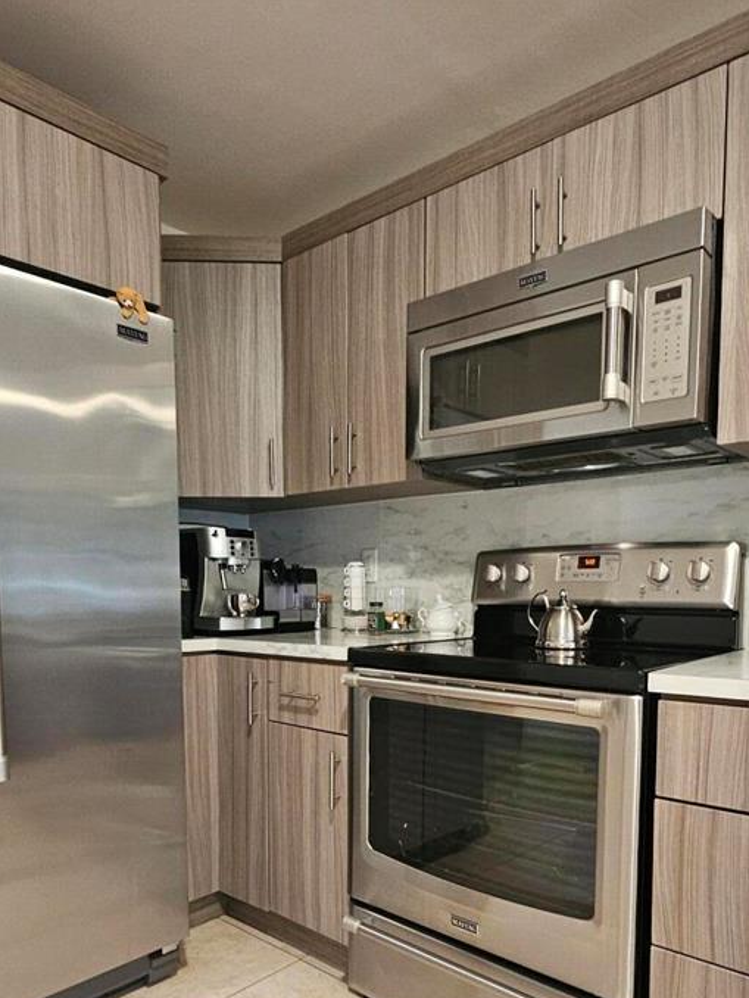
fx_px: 663
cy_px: 645
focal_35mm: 23
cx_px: 355
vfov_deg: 72.2
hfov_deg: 58.9
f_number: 2.2
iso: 400
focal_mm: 2.2
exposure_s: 1/30
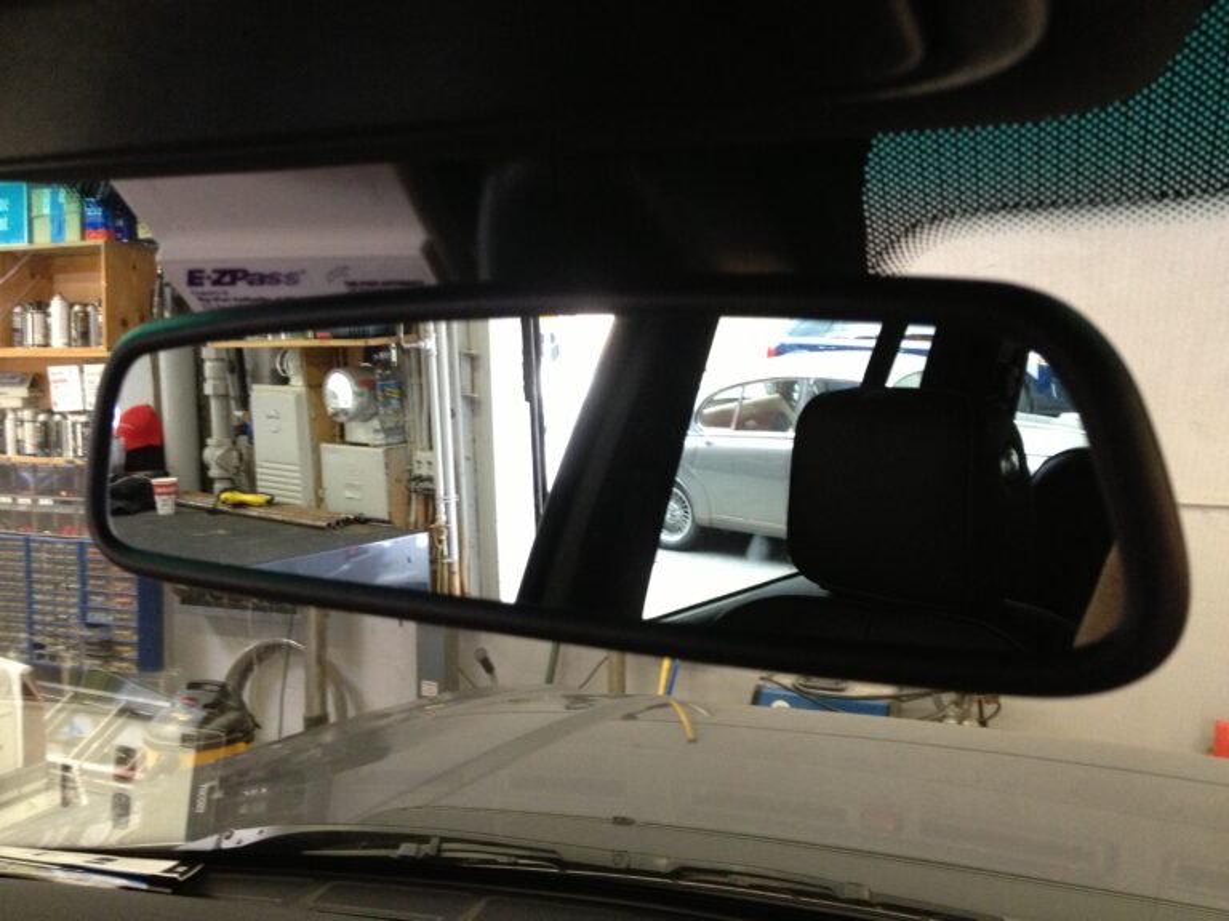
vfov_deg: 40.7
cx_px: 614
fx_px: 1243
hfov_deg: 52.6
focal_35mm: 35
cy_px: 460
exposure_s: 1/20
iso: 250
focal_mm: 4.28
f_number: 2.4
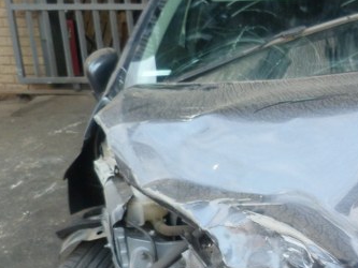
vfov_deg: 23.9
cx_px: 357
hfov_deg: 30.0
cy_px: 225
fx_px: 621
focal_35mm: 60
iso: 200
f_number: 2.8
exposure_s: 1/60
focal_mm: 4.5
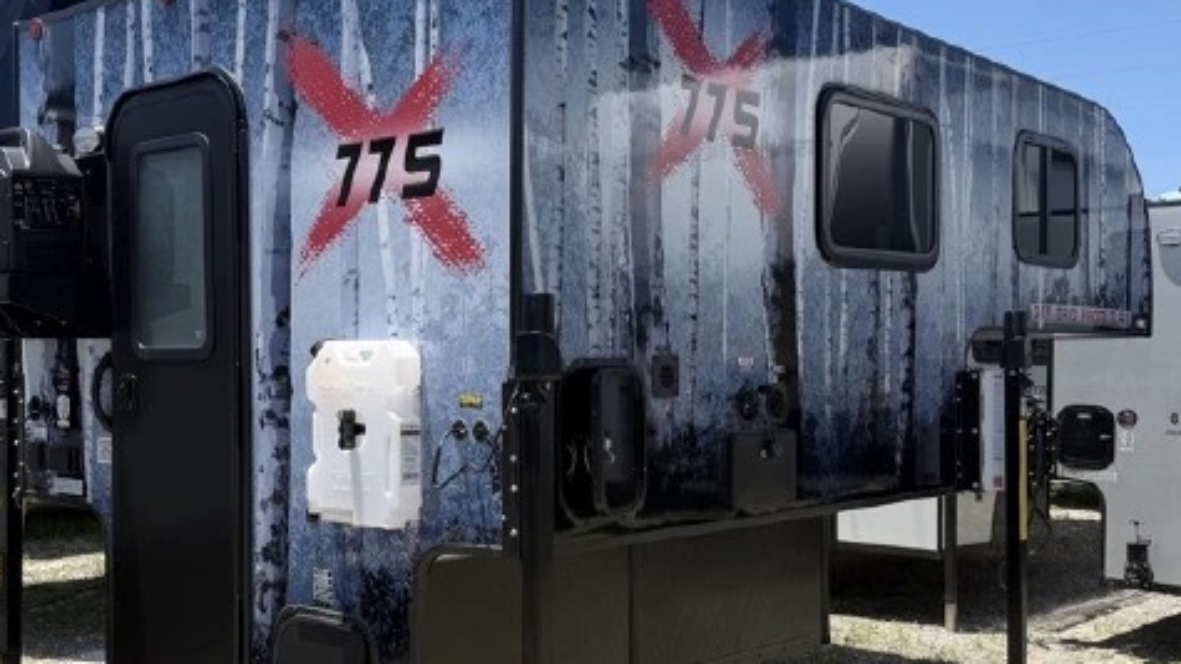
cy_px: 415
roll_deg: -0.1
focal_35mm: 44
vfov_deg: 27.0
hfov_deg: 46.3
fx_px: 1378
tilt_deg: -2.6
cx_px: 507
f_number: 1.78
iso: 80
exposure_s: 1/3145
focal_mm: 6.76
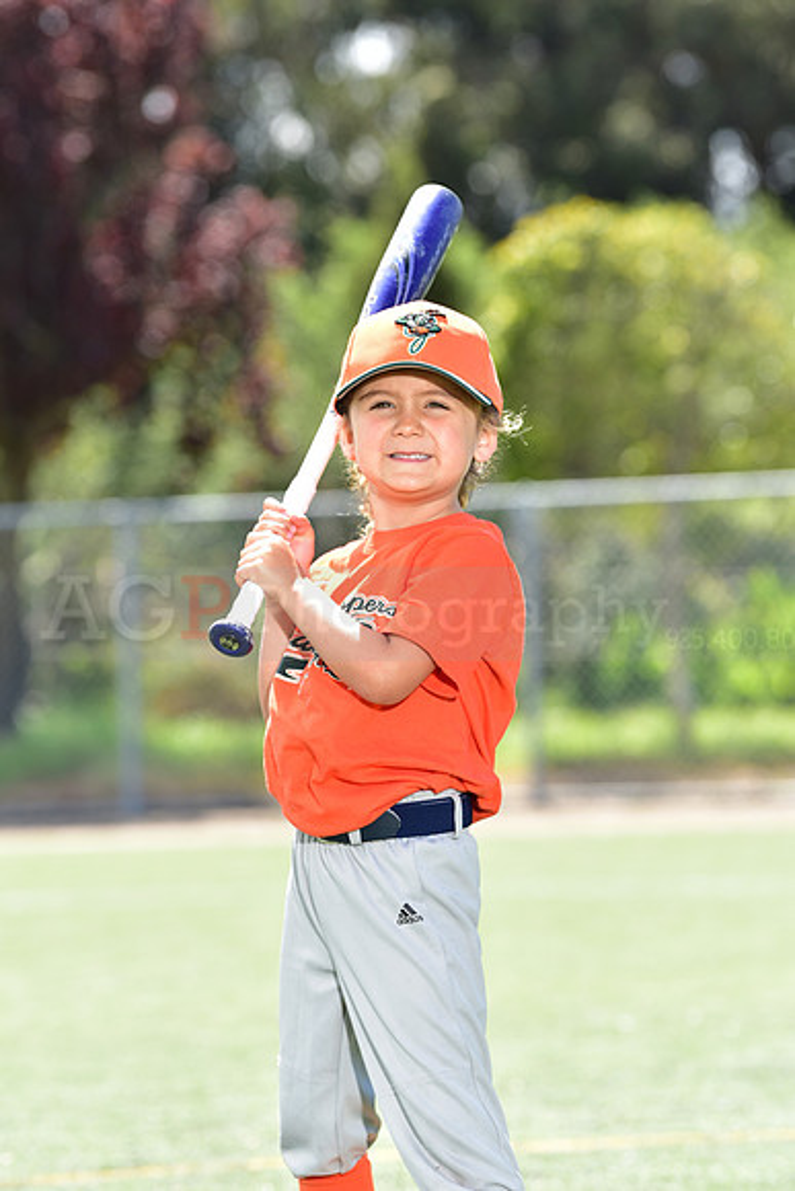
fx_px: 5627
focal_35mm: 170
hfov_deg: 8.1
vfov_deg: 12.1
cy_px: 596
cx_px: 398
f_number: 5
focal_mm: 170
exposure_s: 1/200
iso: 100
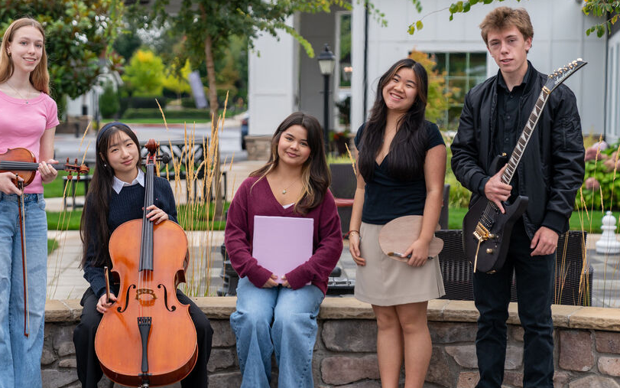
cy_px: 216
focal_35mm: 88
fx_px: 1487
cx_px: 256
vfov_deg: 14.8
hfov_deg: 23.5
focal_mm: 70
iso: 320
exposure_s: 1/640
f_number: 2.8
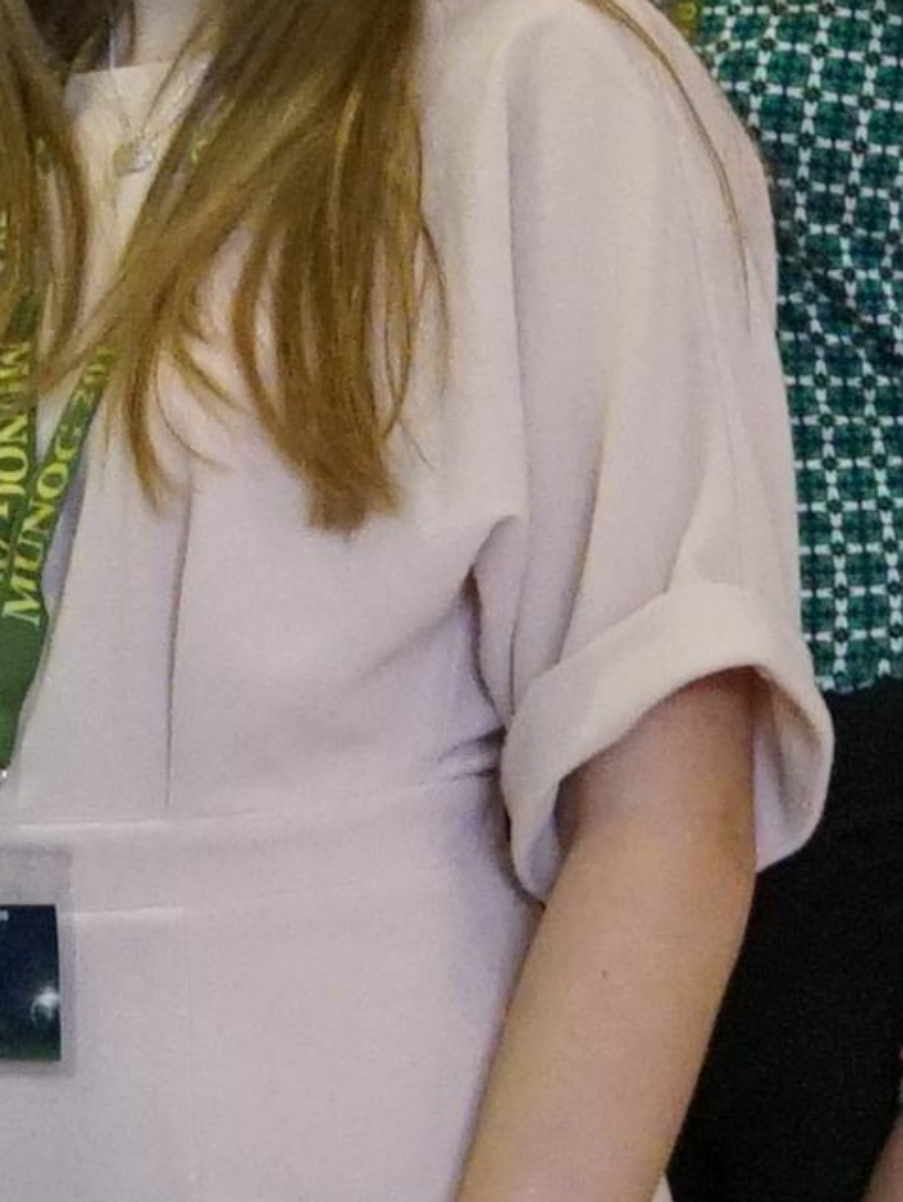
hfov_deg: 8.2
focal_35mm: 179
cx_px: -81
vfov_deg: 10.6
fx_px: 6222
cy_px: -635
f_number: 7.1
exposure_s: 1/60
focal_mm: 28
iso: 6400
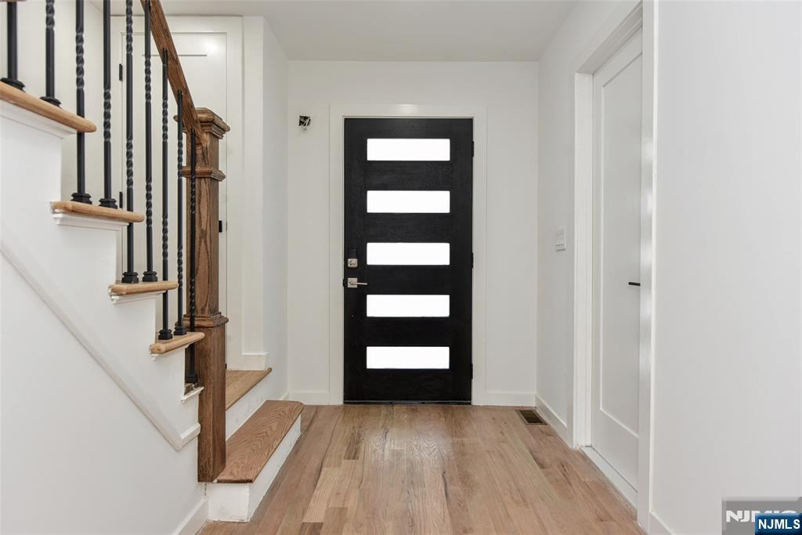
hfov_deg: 81.2
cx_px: 401
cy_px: 268
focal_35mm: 21
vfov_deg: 59.5
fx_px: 468
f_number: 5.6
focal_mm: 21
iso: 640
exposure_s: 1/125
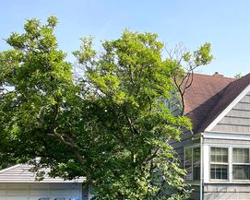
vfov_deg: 32.9
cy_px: 147
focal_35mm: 45
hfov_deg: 40.1
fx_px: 333
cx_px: 185
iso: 32
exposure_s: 1/953
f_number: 1.6
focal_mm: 5.1
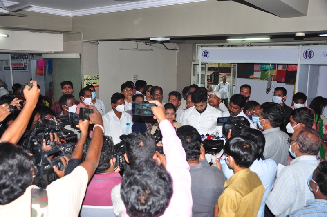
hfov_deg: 57.3
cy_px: 108
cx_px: 164
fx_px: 299
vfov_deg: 39.9
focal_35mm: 33
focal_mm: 22
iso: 320
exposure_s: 1/160
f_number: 5
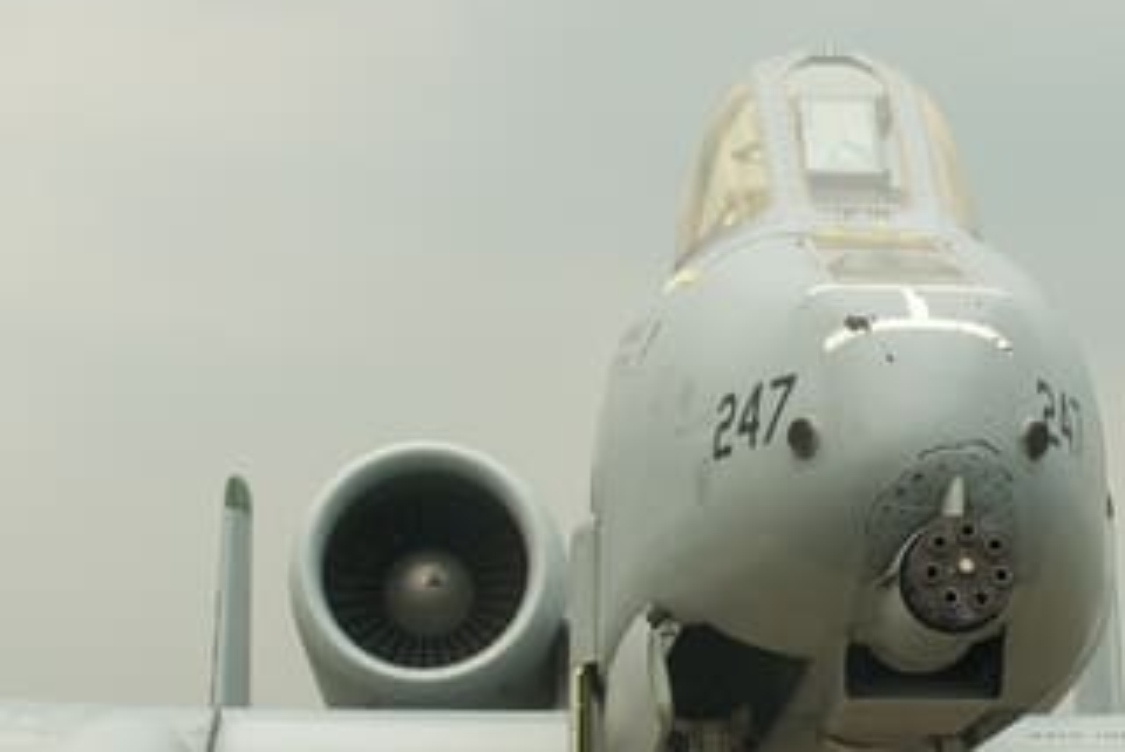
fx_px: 2346
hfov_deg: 26.3
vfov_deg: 18.0
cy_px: 610
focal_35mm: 75
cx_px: 956
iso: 360
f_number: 8
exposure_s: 1/500
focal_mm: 25
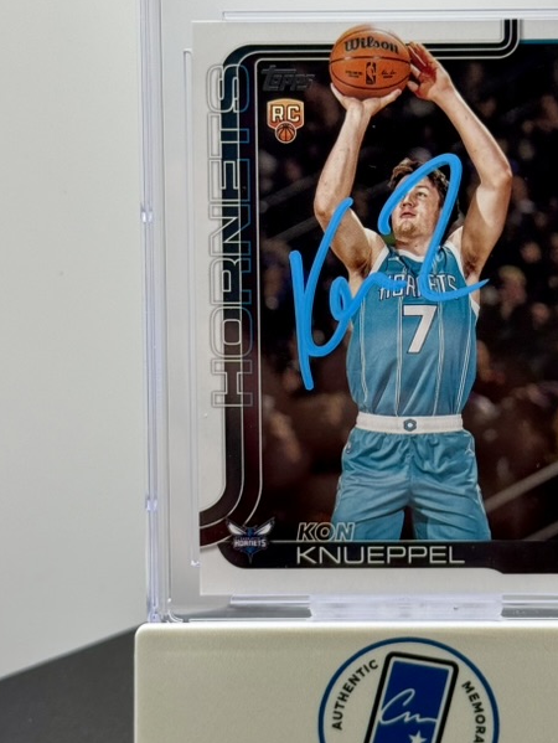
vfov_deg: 23.8
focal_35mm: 82
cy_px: 310
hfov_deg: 17.9
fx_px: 1761
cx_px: 386
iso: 50
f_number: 1.78
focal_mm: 6.76
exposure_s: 1/223
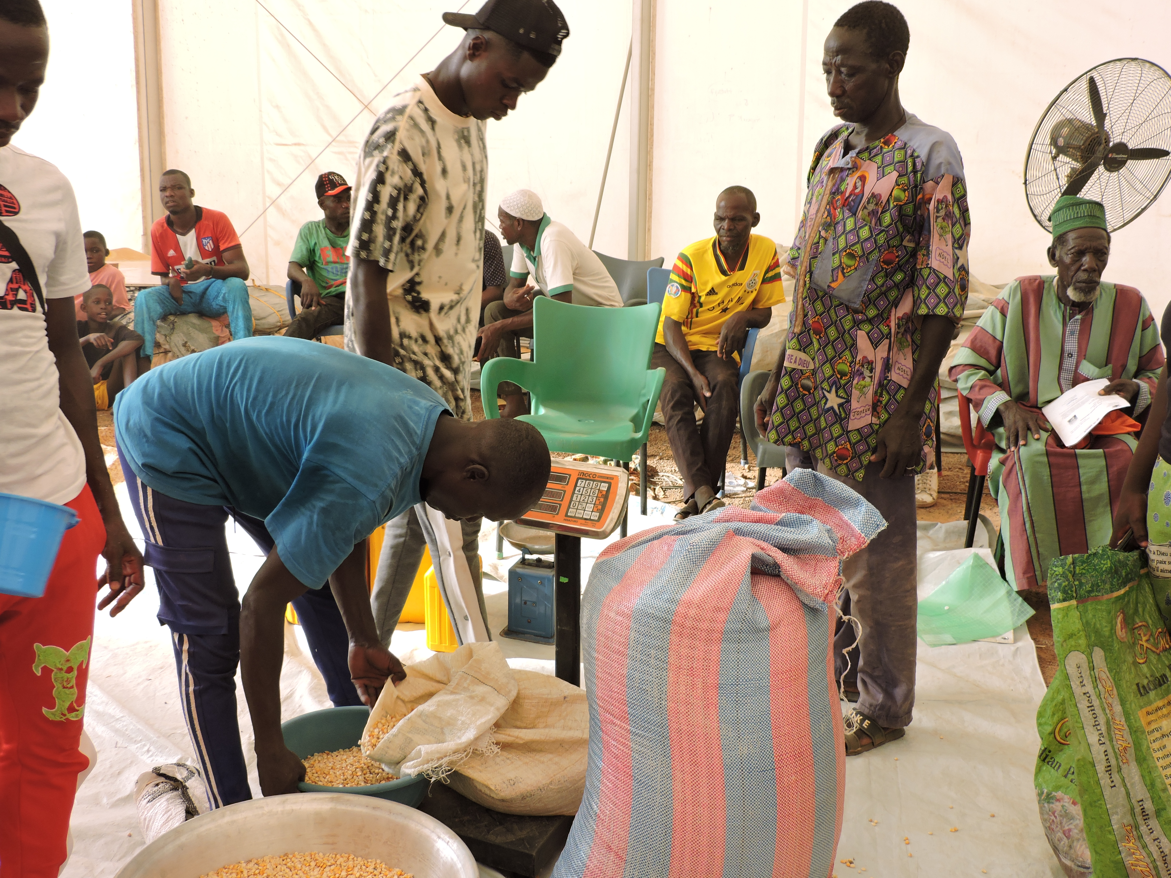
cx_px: 586
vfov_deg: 40.7
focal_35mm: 35
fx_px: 1184
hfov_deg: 52.6
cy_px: 439
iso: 100
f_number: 3.3
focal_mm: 6.2
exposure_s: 1/100
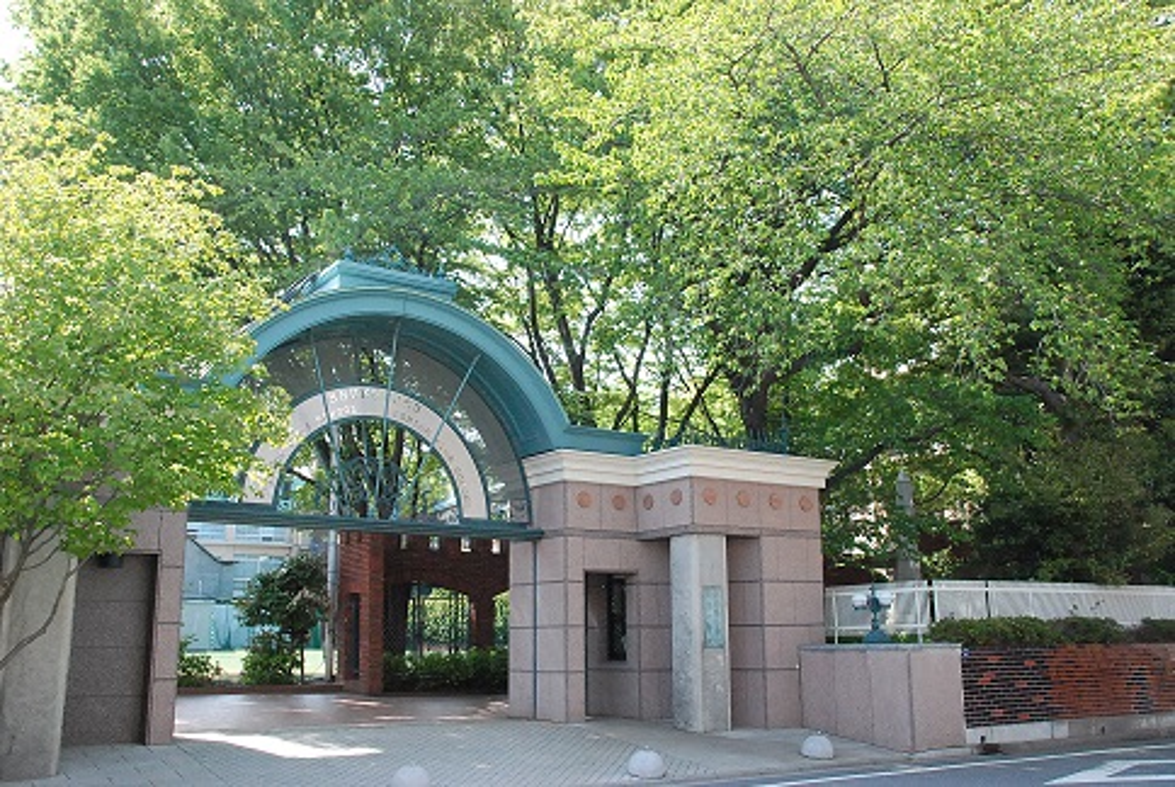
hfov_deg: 57.2
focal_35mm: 33
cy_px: 394
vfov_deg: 40.1
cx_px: 588
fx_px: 1078
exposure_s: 1/320
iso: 1600
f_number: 9
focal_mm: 22
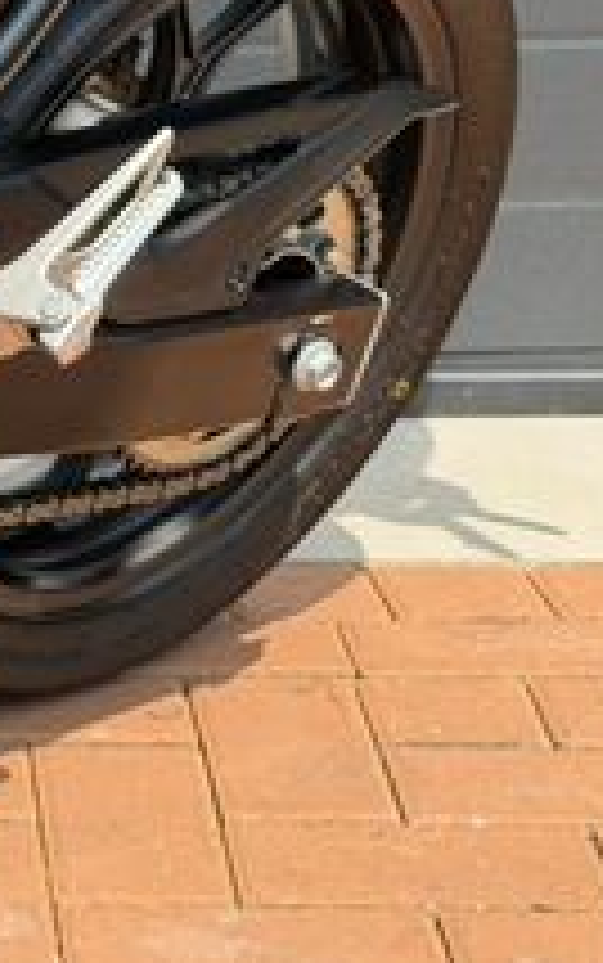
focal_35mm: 152
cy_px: 310
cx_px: -567
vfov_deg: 13.7
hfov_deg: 8.3
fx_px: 3991
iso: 80
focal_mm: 6.76
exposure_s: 1/1838
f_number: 1.78
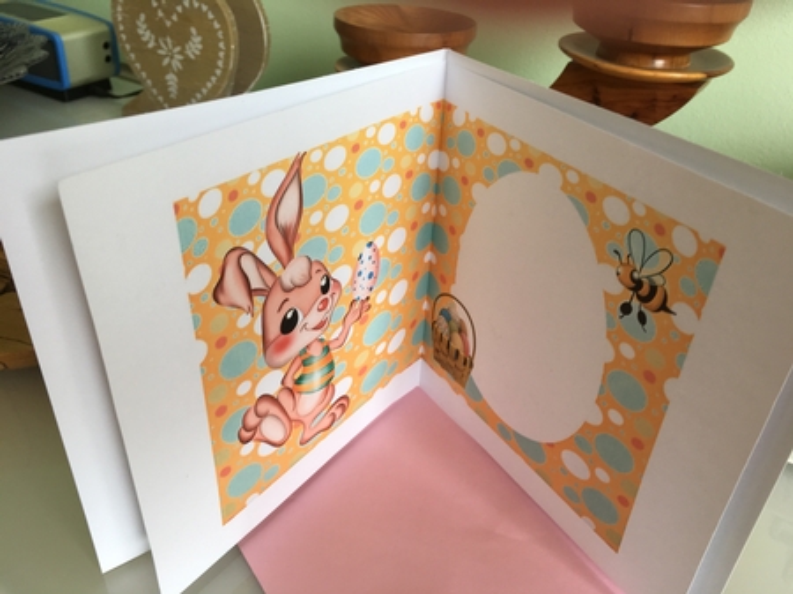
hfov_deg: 61.7
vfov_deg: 48.2
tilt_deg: -33.2
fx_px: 664
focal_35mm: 29
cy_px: 297
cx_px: 396
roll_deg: -4.9
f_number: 2.2
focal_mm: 4.15
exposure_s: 1/50
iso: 32
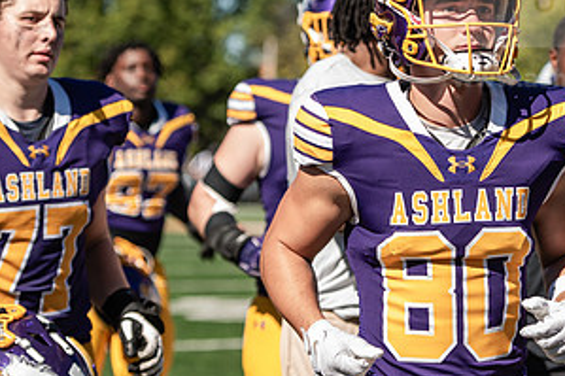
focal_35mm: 194
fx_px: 3043
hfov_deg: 10.6
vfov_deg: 7.1
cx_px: 367
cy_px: 118
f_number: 3.5
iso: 125
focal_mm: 100
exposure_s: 1/800
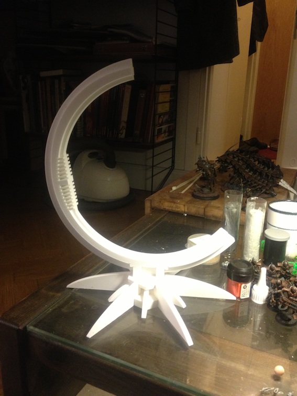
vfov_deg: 52.6
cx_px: 148
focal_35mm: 35
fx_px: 400
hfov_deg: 40.7
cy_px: 198
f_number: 2.4
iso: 320
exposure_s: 1/20
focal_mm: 4.28
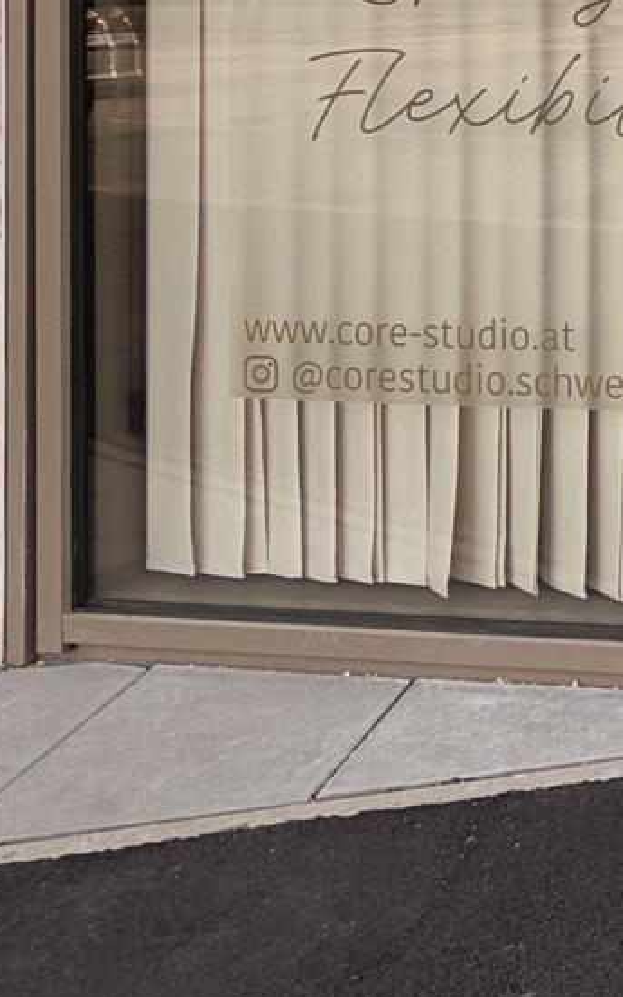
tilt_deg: -0.3
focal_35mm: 43
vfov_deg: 39.5
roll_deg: -0.1
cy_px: -47
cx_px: 1288
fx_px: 1168
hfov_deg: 18.1
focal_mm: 2.22
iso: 50
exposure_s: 1/262
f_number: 2.2
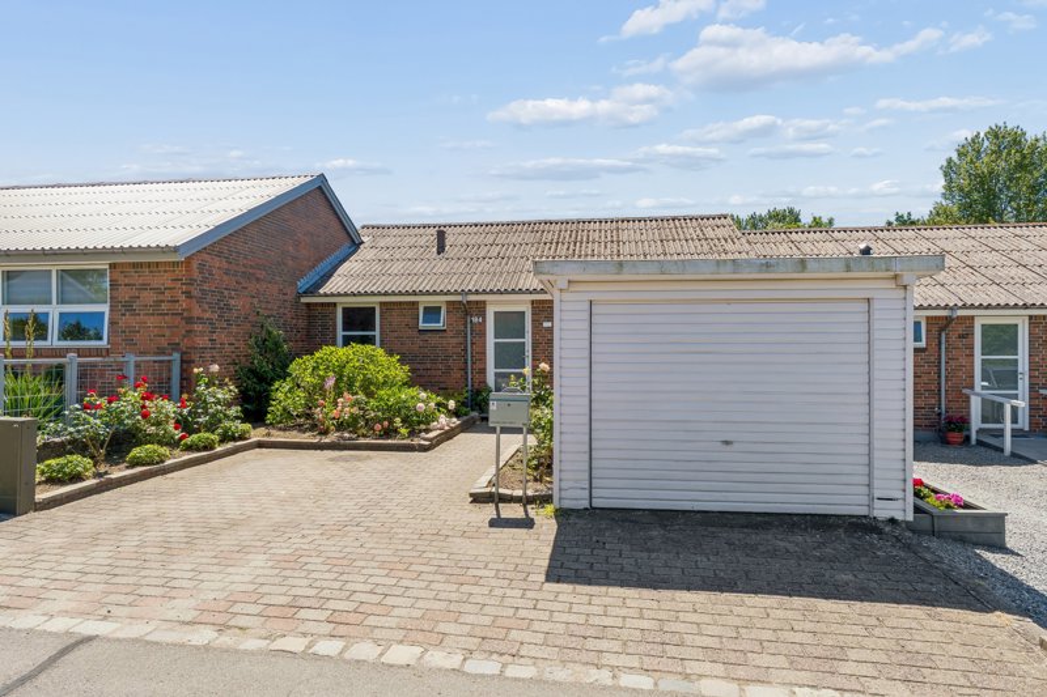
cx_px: 524
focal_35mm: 23
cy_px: 348
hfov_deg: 75.5
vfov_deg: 54.6
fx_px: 676
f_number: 8
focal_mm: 15.5
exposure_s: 1/400
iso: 250
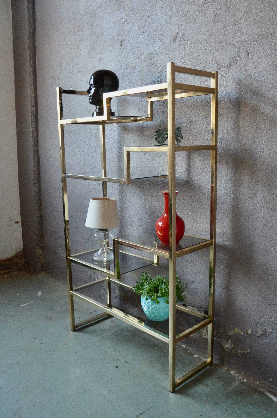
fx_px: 348
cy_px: 209
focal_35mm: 30
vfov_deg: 62.0
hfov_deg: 43.4
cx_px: 138
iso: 1250
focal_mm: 20
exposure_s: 1/60
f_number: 4
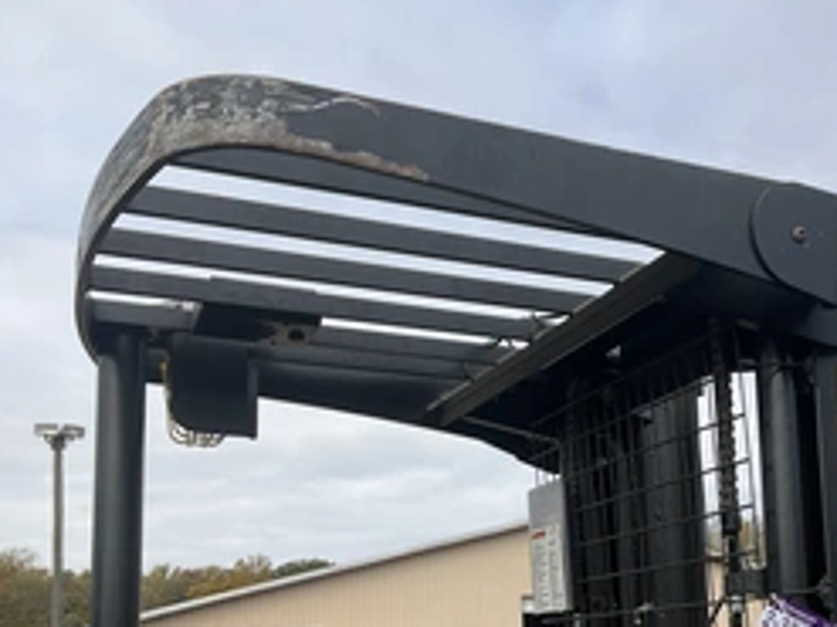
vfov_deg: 30.2
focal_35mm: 47
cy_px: 491
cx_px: 586
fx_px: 1136
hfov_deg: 39.7
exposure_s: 1/1055
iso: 25
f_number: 1.8
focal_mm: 3
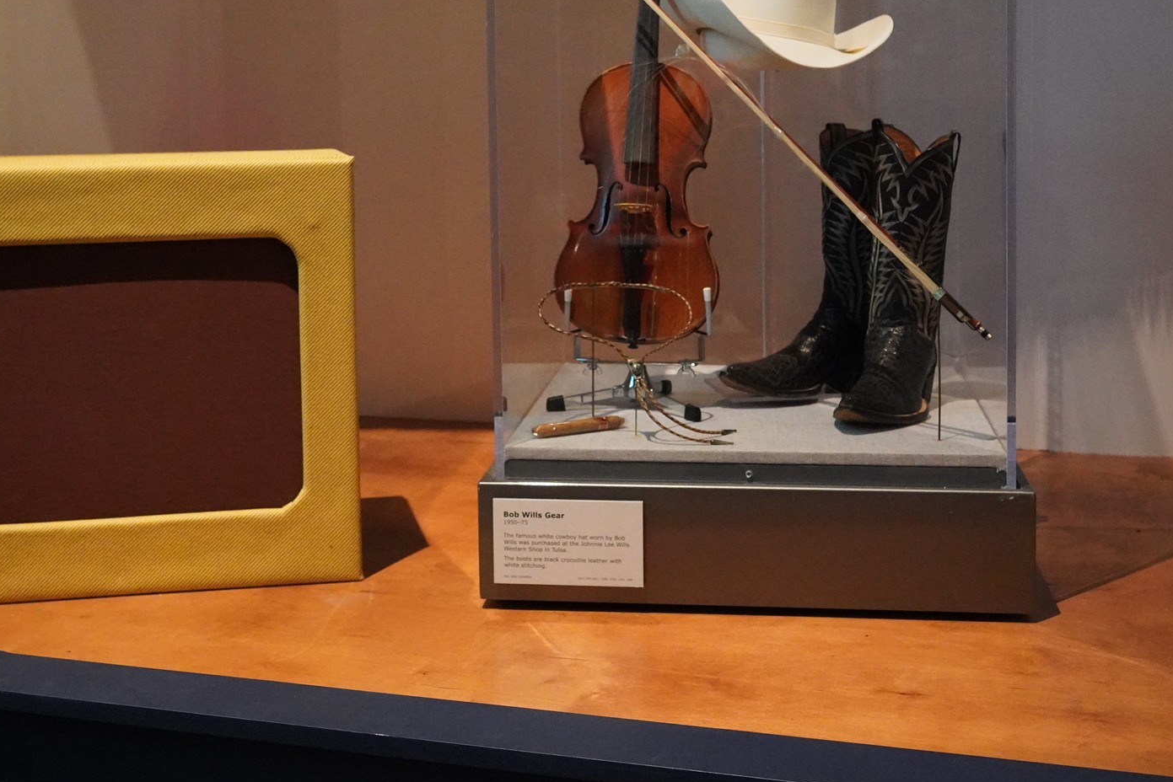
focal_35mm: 46
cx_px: 470
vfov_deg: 29.2
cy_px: 296
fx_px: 1499
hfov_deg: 42.5
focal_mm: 32
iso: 10000
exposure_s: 1/100
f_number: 4.5
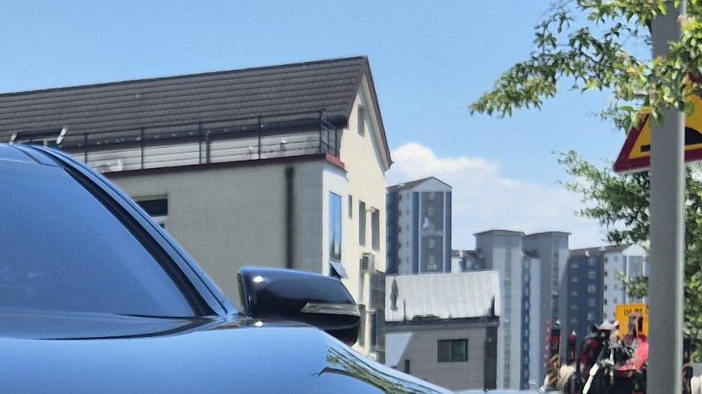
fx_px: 2140
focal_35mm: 115
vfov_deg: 10.1
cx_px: -280
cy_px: 626
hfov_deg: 17.2
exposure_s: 1/1520
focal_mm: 5.4
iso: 25
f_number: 1.8
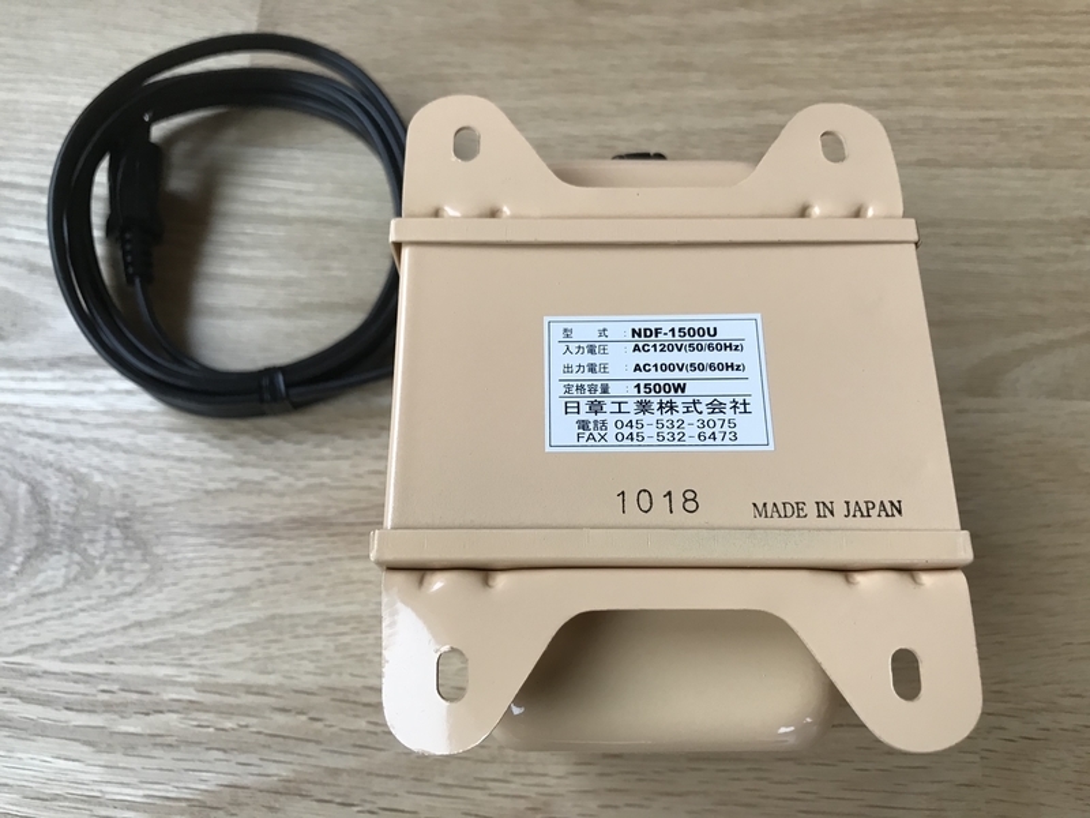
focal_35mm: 28
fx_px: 882
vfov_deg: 49.7
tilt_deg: -69.7
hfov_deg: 63.4
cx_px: 545
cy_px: 409
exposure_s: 1/30
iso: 25
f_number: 1.8
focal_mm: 3.99
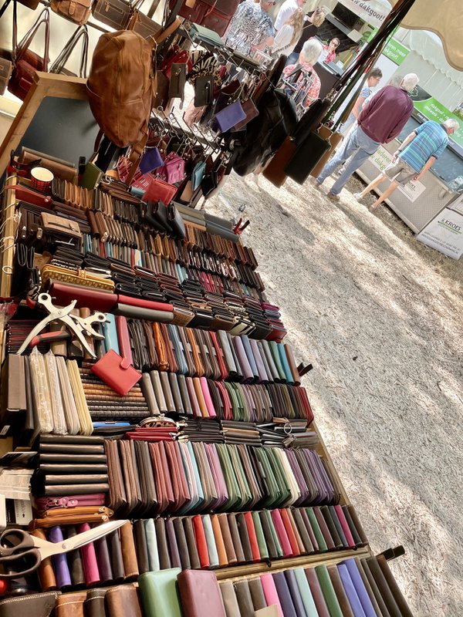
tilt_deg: -32.9
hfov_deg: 53.1
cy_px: 308
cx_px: 232
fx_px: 464
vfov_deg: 67.3
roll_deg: -35.9
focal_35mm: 26
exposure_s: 1/270
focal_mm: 4.2
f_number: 1.6
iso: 32
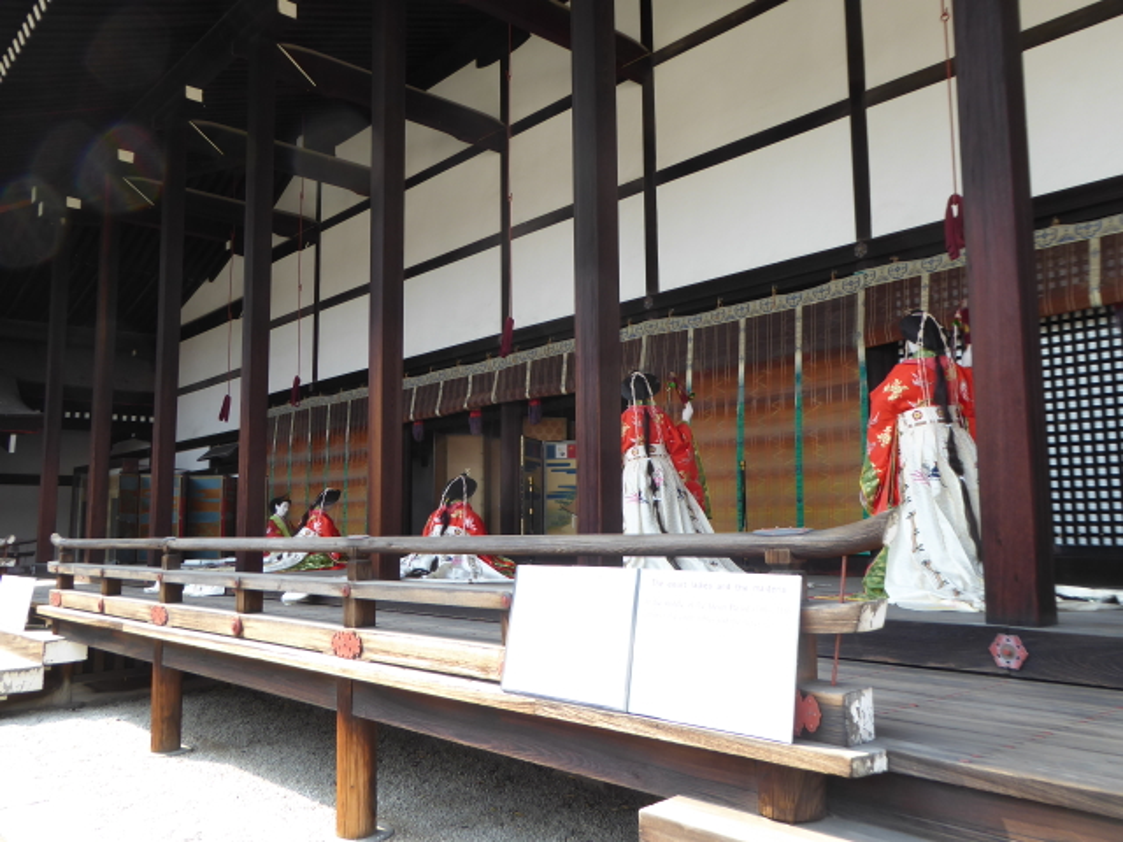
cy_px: 421
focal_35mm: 29
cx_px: 562
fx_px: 941
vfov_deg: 48.2
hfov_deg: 61.7
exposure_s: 1/100
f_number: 3.5
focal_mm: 5
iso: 80
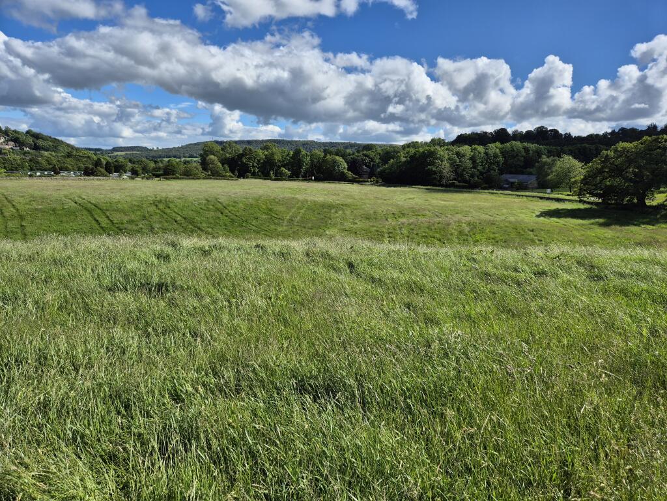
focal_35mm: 23
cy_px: 250
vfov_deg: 58.9
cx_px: 334
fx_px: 443
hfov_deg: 73.9
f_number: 1.8
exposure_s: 1/2744
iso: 25
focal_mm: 5.4
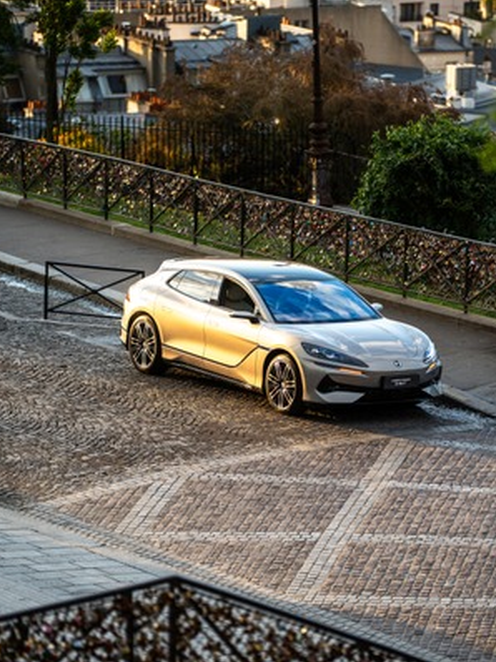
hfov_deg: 7.9
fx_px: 3576
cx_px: 313
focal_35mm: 187
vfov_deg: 10.6
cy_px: 331
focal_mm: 129
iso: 50
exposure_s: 1/250
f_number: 2.8
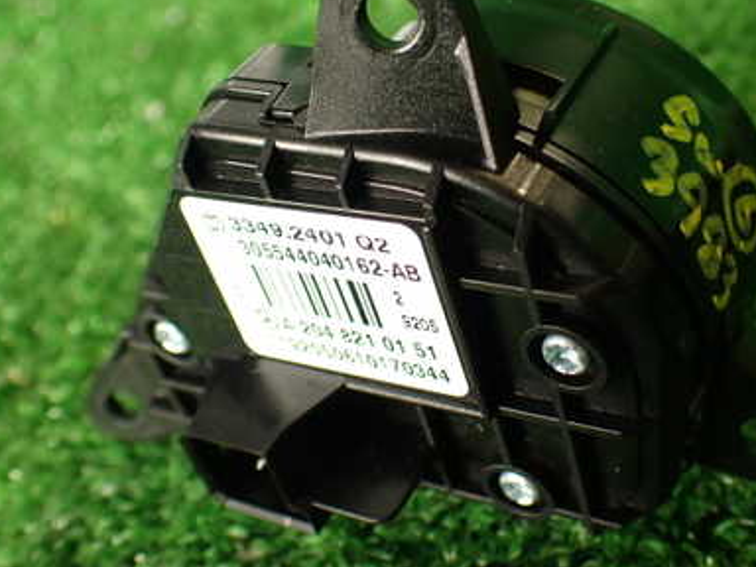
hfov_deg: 38.1
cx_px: 441
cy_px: 222
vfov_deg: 29.0
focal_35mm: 50
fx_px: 1092
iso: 200
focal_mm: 5.79
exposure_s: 1/50
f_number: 2.4
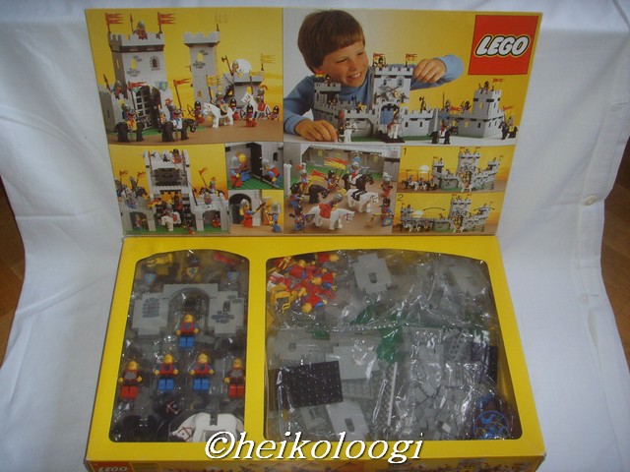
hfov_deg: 47.9
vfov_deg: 36.8
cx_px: 315
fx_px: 710
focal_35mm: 39
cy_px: 236
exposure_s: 1/45
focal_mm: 6.6
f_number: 3.5
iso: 100
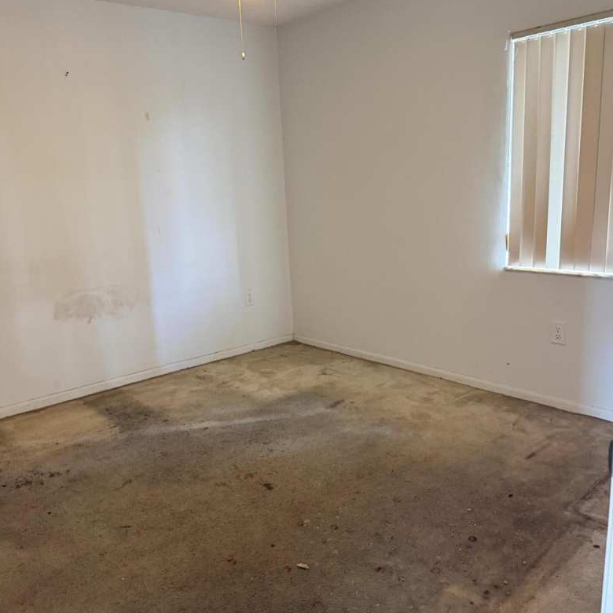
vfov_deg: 55.6
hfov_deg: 55.6
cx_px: 310
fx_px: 581
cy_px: 316
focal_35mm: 29
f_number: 1.78
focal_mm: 6.76
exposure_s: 1/60
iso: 500
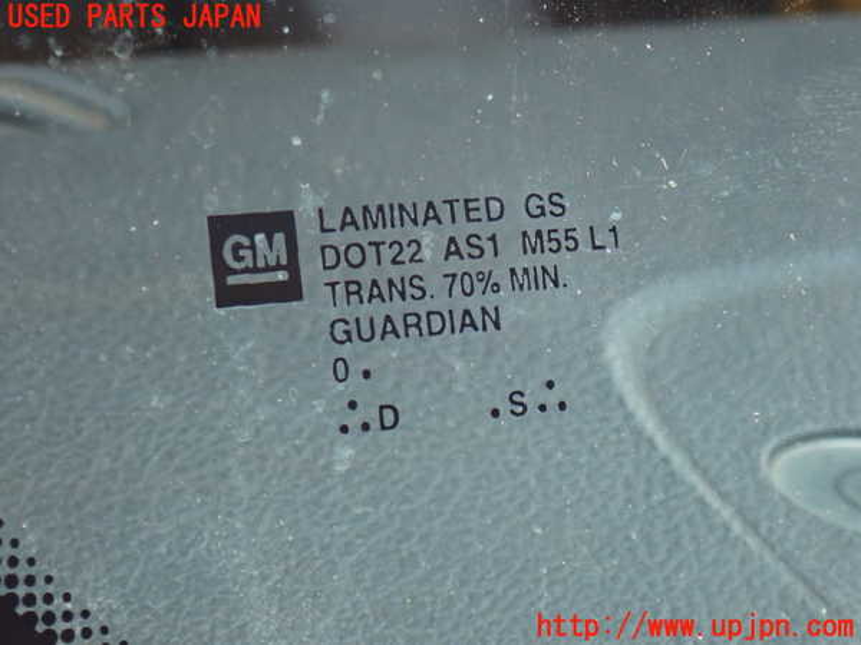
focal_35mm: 100
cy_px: 322
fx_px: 2487
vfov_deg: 14.8
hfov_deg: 19.6
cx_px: 430
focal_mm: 18
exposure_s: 1/100
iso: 500
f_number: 4.9
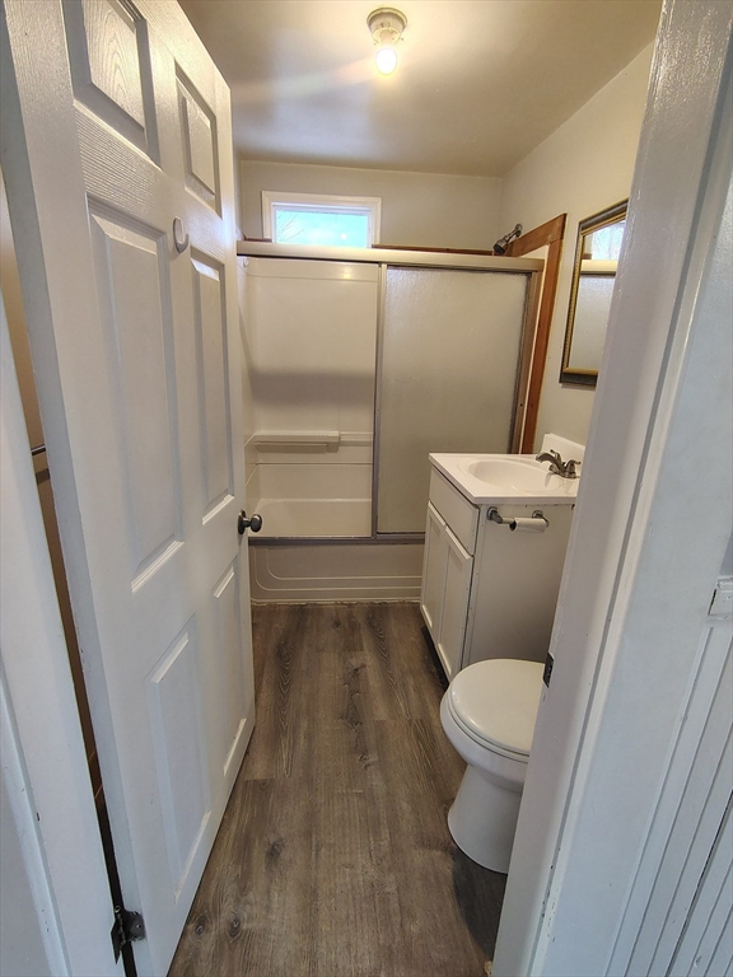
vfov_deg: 94.5
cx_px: 366
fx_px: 452
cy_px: 488
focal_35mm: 16
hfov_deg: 78.1
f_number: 2.2
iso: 392
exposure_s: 1/24
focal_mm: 2.13
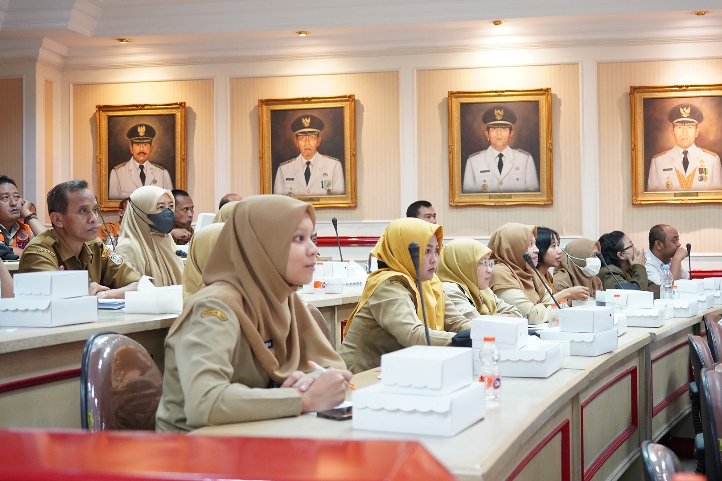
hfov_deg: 45.4
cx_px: 362
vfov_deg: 31.2
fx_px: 862
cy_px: 242
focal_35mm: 43
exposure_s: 1/50
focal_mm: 28
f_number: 2.8
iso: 1600
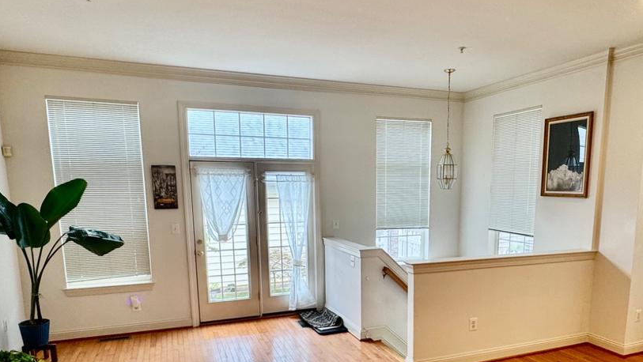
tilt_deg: -10.5
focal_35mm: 27
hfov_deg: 69.5
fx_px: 461
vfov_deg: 41.8
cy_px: 266
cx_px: 365
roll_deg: -0.2
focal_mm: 2.22
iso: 80
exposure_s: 1/120
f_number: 2.2
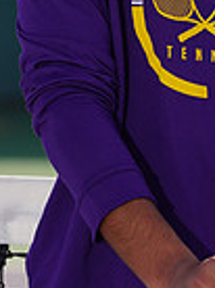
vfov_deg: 1.5
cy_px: -73
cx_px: 197
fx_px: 10816
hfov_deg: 1.1
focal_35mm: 1302
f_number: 8
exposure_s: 1/250
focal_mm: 321
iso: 100
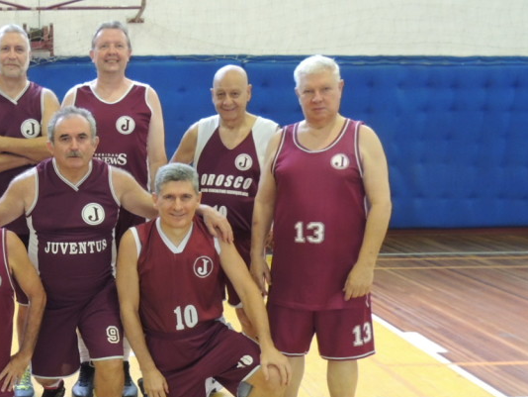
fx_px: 702
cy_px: 269
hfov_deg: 38.5
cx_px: 56
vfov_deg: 31.3
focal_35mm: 46
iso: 400
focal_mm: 4.3
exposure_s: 1/13
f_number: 3
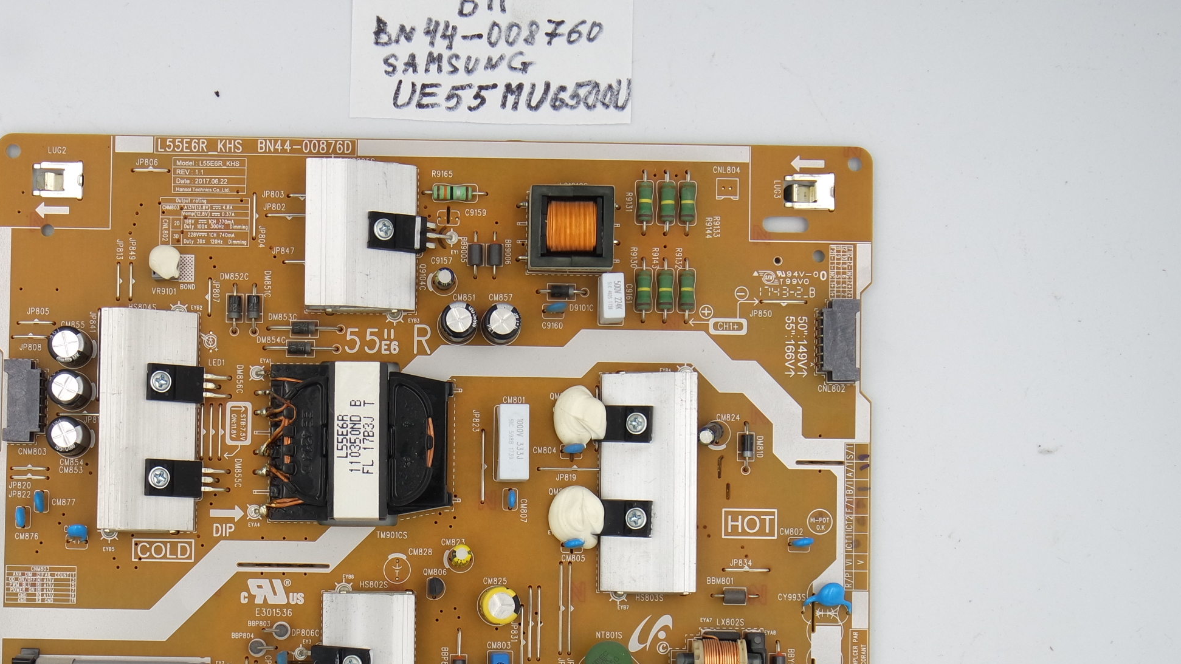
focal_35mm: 69
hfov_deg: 30.5
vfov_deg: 17.4
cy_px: 515
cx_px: 453
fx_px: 2161
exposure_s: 1/100
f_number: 5.6
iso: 160
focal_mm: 16
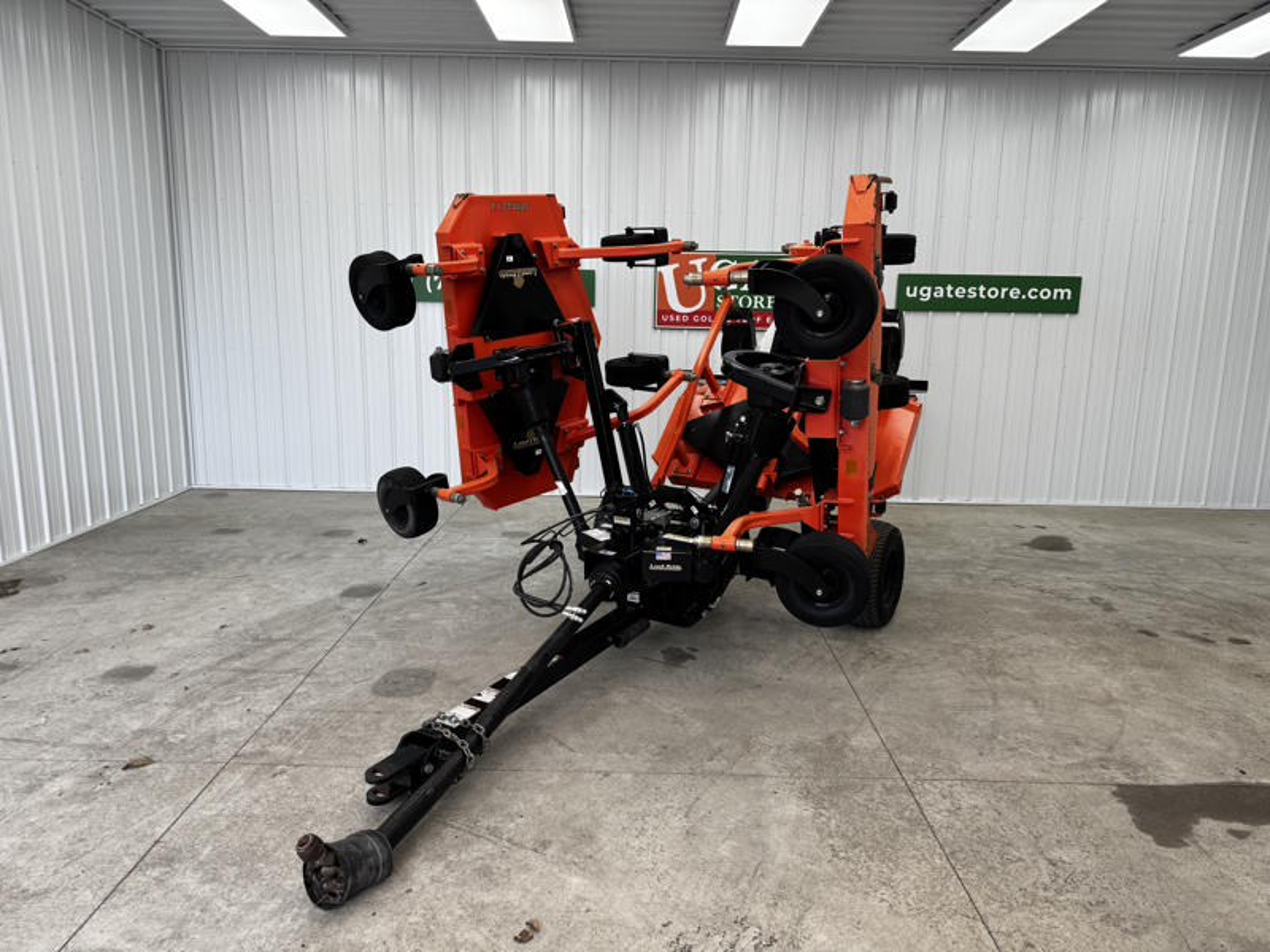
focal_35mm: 24
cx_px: 635
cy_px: 476
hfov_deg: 71.6
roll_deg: -1.6
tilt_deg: -11.2
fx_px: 881
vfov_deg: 56.8
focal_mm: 6.76
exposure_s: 1/159
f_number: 1.78
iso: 64
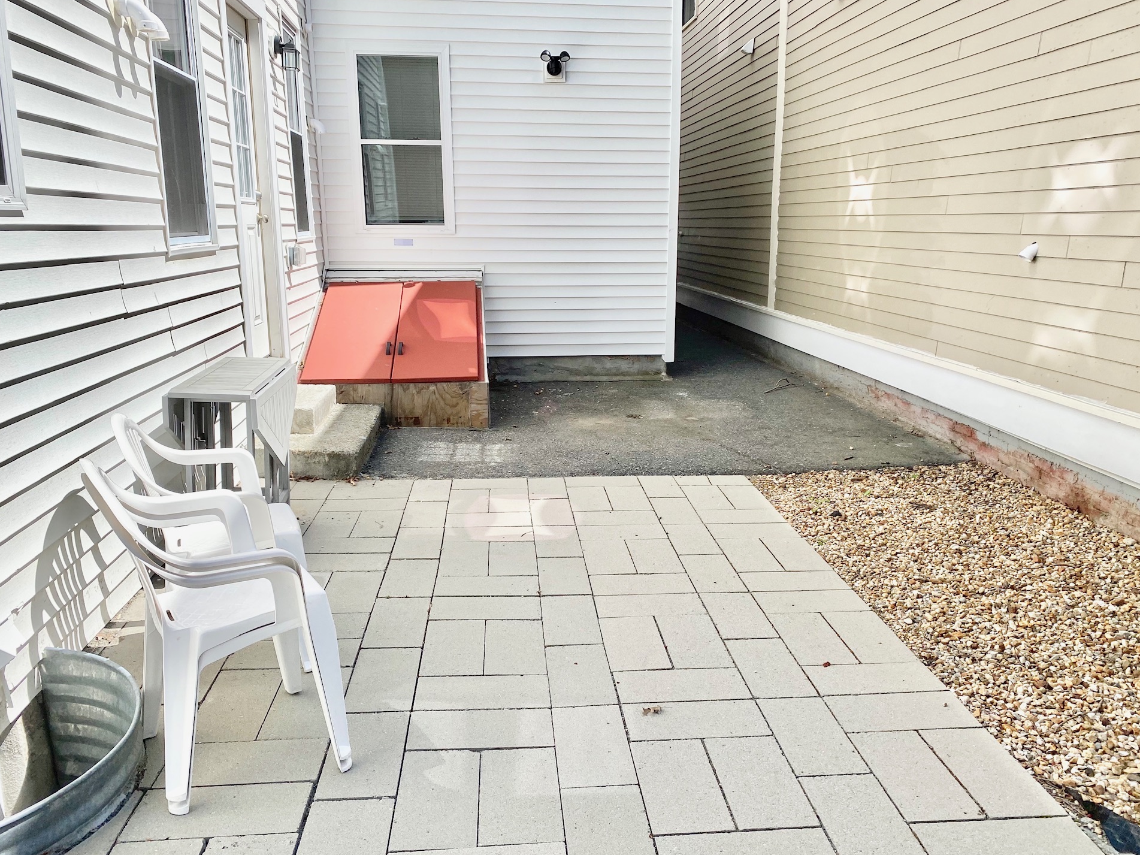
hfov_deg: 63.4
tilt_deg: -11.1
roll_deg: +2.8
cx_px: 599
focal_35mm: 28
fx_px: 922
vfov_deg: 49.7
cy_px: 435
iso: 32
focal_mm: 4.25
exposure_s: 1/2410
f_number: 1.8
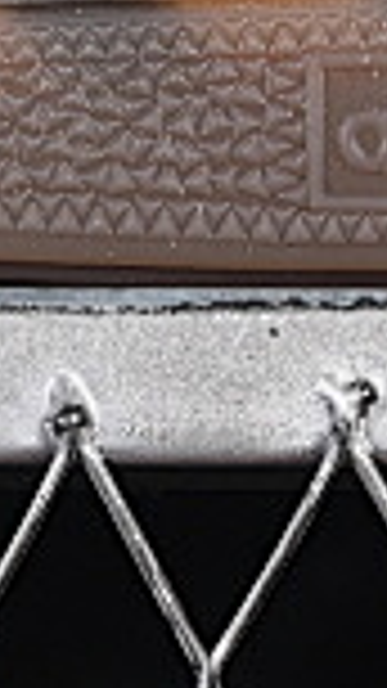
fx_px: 10149
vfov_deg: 3.8
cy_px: -724
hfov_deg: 2.2
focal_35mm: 556
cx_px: -220
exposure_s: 1/60
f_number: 7.1
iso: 160
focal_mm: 50
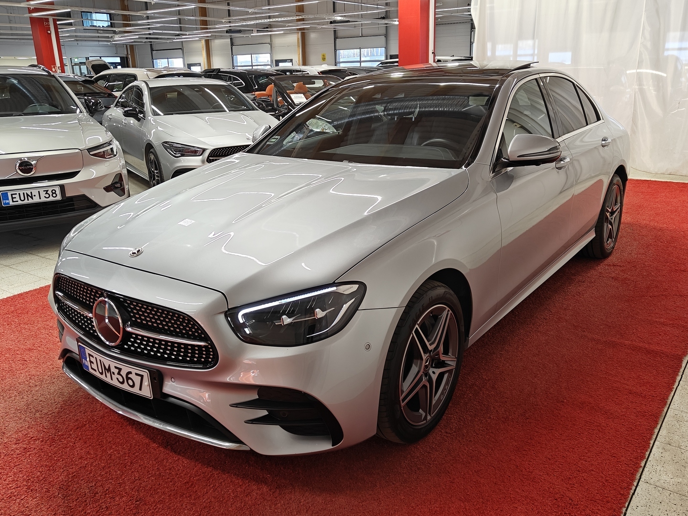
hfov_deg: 60.0
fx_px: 596
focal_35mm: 30
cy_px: 258
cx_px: 344
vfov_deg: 46.8
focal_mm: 5.59
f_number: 1.8
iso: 64
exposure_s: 1/87
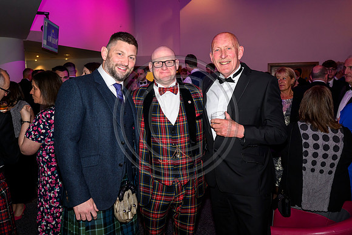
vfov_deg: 37.9
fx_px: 342
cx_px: 176
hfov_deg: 54.4
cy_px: 118
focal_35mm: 35
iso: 2500
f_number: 5.6
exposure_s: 1/160
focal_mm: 35
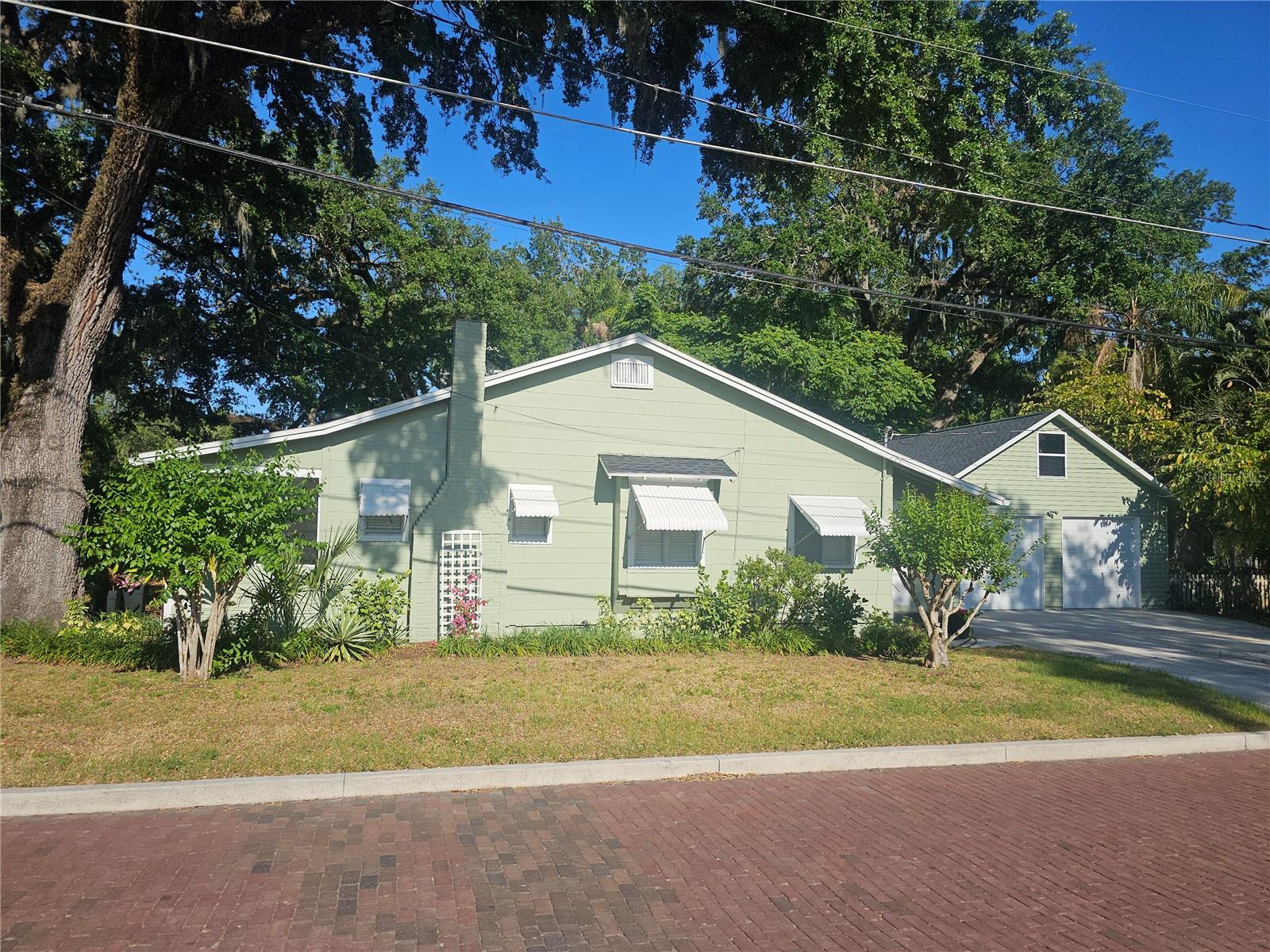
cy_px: 476
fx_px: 844
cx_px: 635
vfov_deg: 58.9
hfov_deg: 73.9
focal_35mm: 23
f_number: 1.7
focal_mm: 6.3
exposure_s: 1/1418
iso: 16
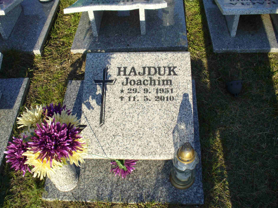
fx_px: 297
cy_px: 104
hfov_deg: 50.1
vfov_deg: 38.7
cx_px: 139
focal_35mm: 37
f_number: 5.6
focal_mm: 6.1
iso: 80
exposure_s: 1/160
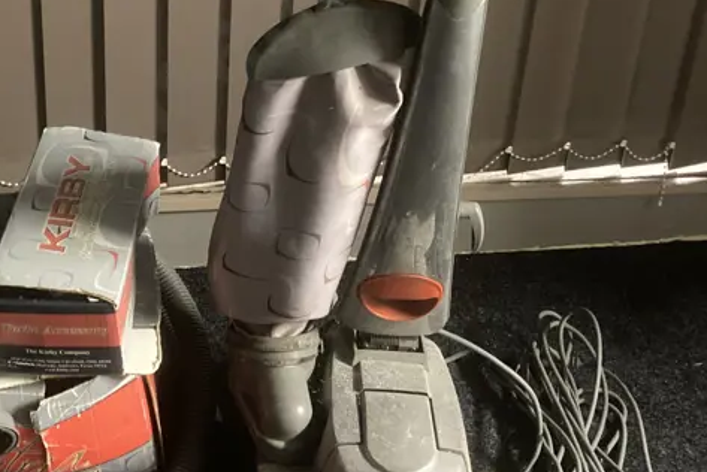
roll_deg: -1.9
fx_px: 1238
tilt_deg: -29.0
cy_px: 94
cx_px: 167
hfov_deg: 31.3
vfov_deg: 21.3
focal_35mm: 63
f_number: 1.8
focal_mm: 3.99
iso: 640
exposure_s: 1/20
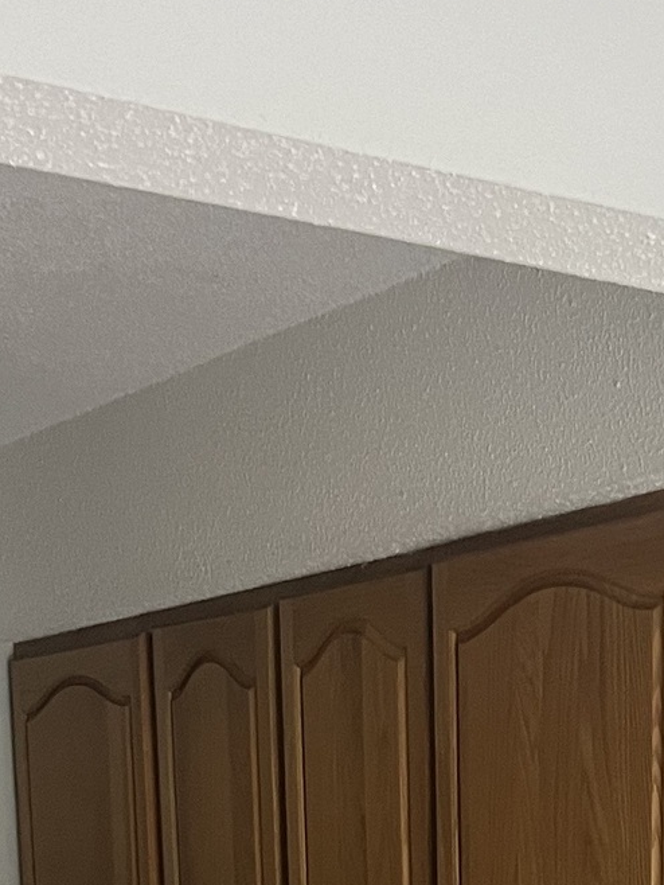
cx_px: 612
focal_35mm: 91
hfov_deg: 16.0
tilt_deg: -12.8
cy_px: 1486
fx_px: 2326
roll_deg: -0.1
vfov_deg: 18.1
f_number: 1.5
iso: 160
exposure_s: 1/60
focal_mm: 5.7
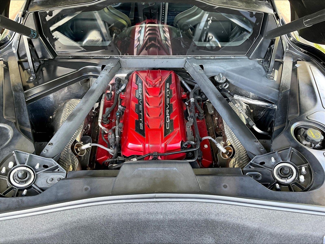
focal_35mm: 29
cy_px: 122
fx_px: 272
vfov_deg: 48.2
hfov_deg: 61.7
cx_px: 162
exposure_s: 1/61
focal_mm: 3
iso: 64
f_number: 1.8
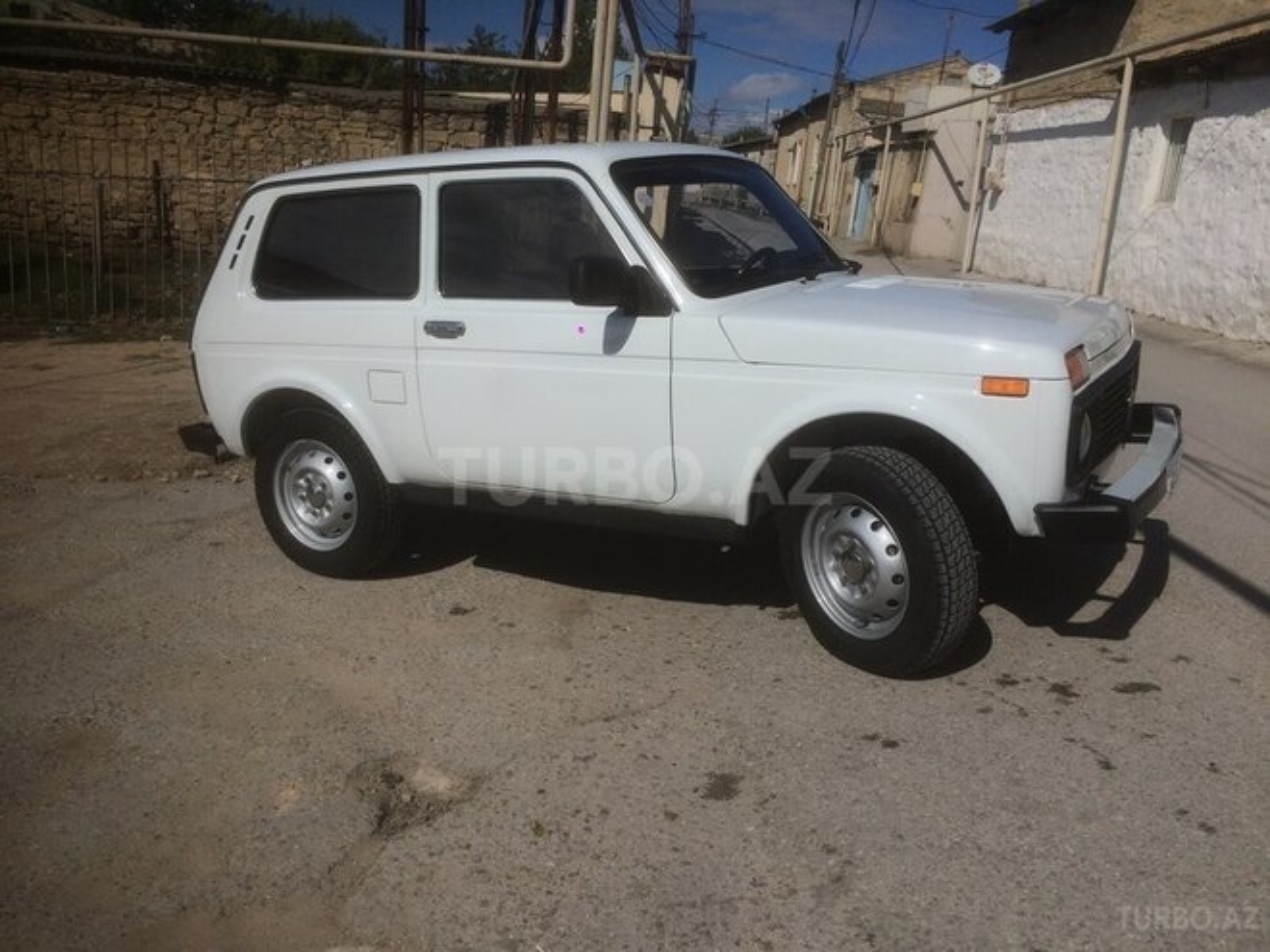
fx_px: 1064
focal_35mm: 29
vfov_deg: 48.2
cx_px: 635
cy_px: 476
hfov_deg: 61.7
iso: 32
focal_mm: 4.15
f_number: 2.2
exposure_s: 1/6849
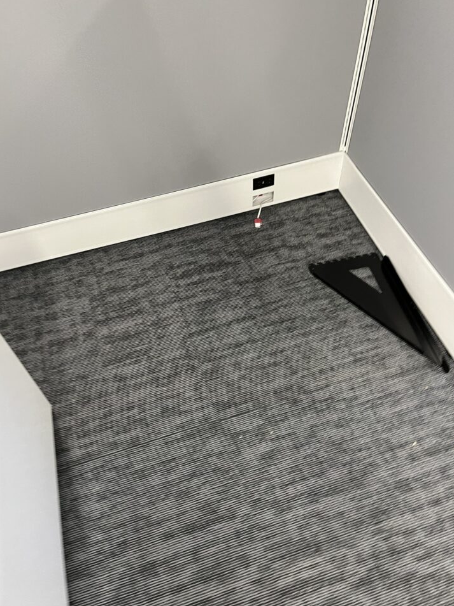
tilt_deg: -51.8
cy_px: 315
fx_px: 490
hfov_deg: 49.7
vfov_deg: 63.4
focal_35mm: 28
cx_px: 213
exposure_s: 1/60
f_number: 1.6
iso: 320
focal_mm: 5.1
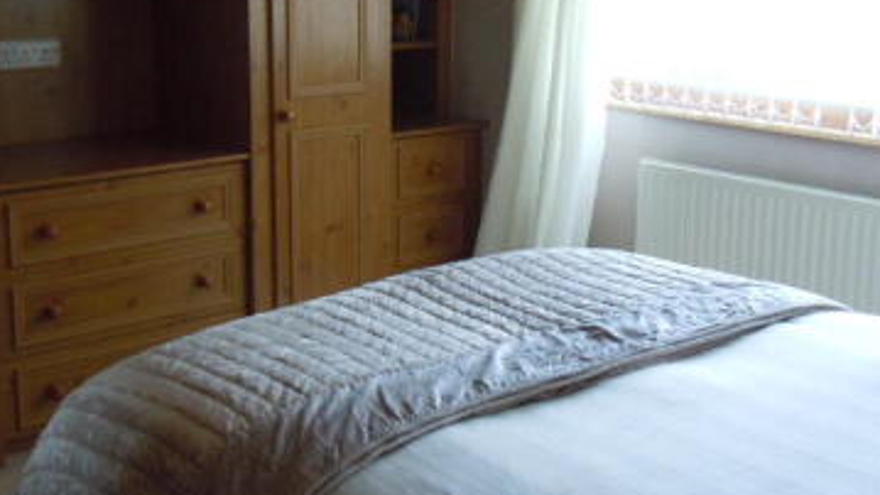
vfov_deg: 22.5
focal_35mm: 53
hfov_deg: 39.2
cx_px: 430
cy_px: 165
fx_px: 1237
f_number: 3.5
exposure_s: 1/40
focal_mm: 5.4
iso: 400
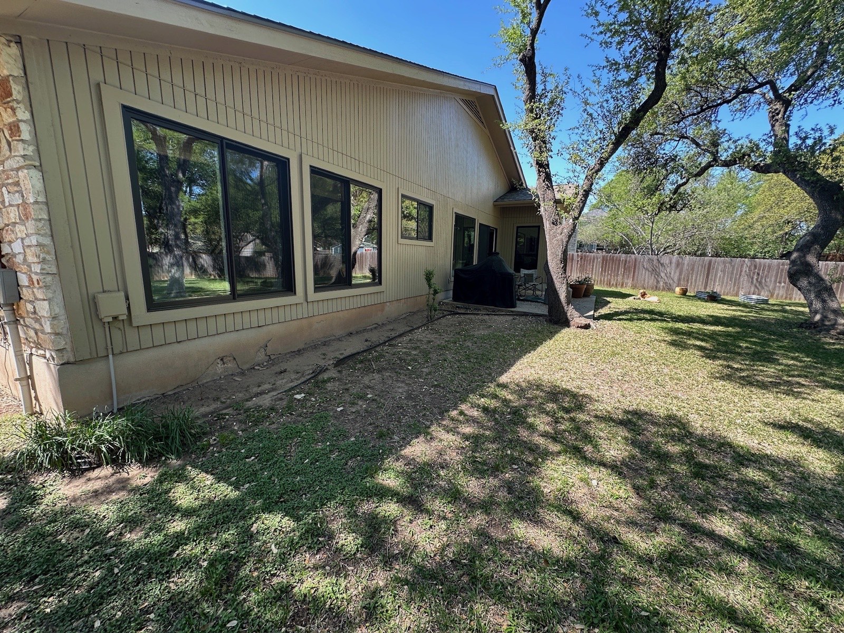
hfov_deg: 102.1
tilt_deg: -9.8
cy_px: 316
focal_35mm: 14
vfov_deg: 85.7
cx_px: 422
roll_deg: -1.2
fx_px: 341
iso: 40
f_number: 2.2
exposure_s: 1/173
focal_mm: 2.22
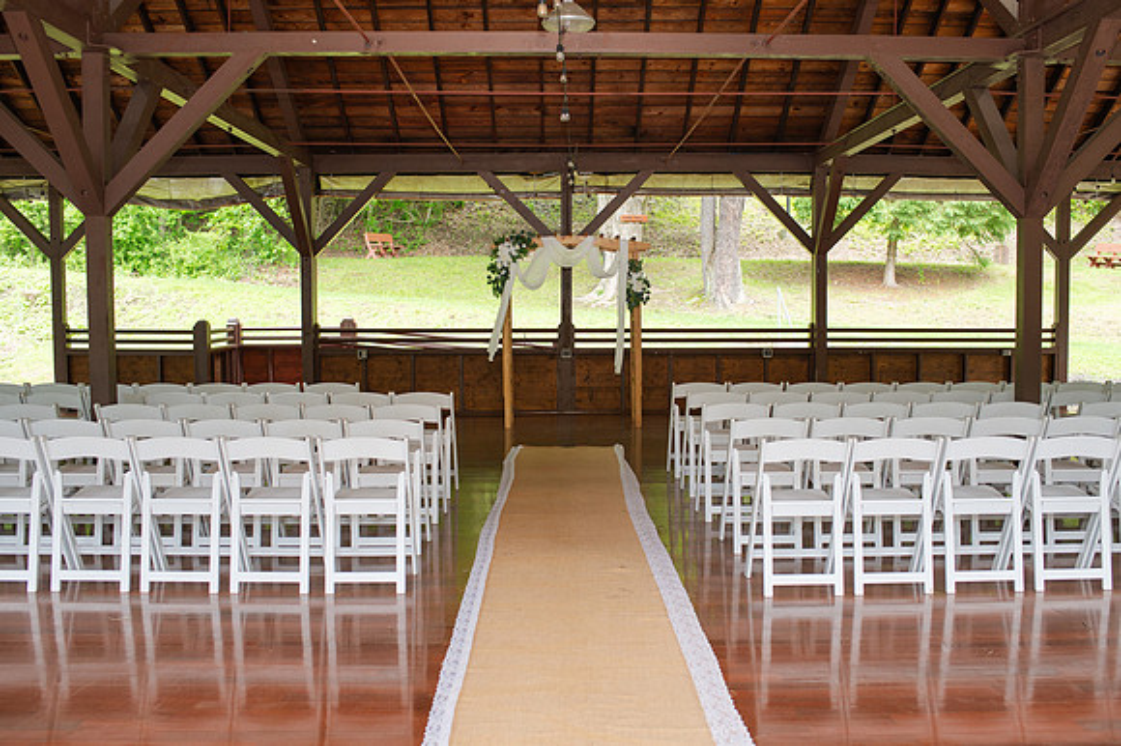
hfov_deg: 52.2
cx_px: 585
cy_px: 373
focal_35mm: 37
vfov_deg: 36.2
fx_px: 1143
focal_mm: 35
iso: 320
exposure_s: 1/200
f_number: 3.5
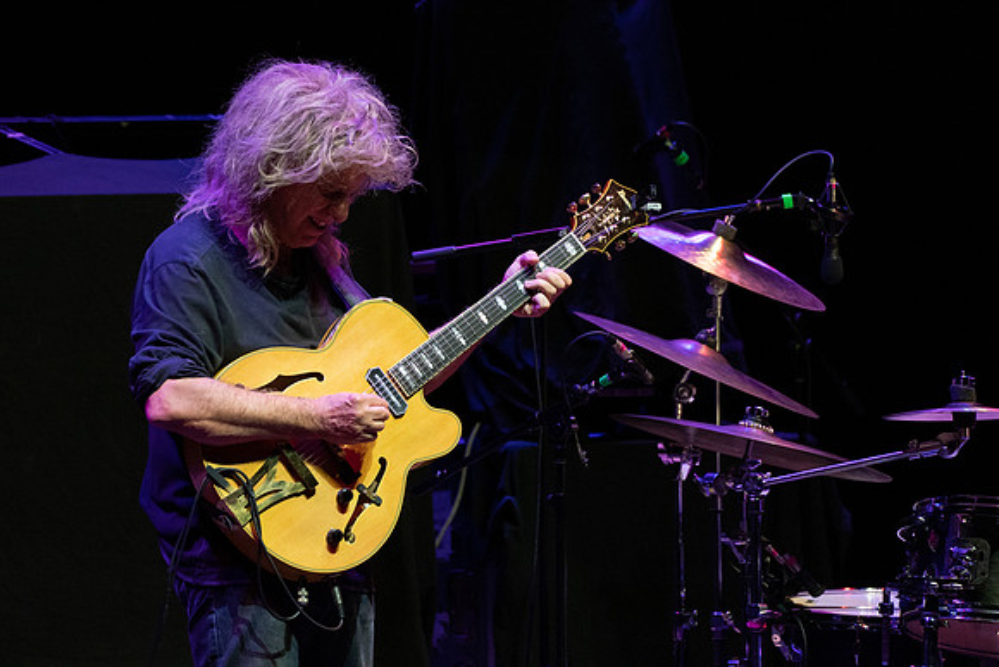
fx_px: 13634
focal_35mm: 491
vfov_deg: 2.8
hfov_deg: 4.2
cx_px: 386
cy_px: 257
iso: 3200
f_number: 7.1
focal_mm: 400
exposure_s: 1/320
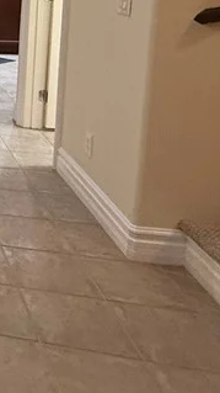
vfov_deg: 38.4
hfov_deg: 16.0
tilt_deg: -7.2
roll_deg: +1.2
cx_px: -269
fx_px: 509
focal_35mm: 49
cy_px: 21
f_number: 2.2
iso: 400
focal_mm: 2.22
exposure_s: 1/60
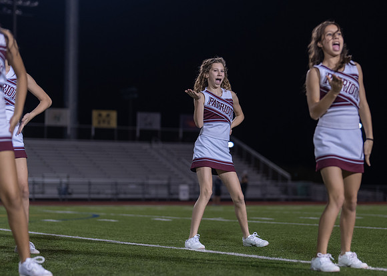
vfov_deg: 14.0
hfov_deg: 19.5
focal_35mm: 102
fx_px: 1126
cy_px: 136
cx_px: 240
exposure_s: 1/1000
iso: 500
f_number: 1.2
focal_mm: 50
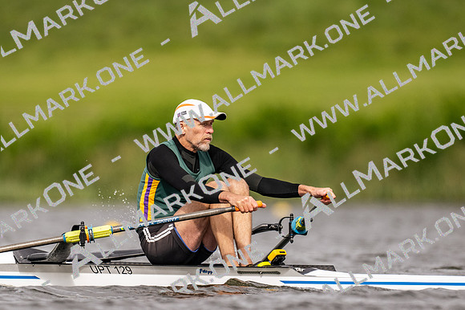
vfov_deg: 1.5
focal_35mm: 900
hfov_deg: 2.3
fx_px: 11618
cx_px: 232
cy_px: 155
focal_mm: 600
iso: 450
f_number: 4
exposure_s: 1/2500
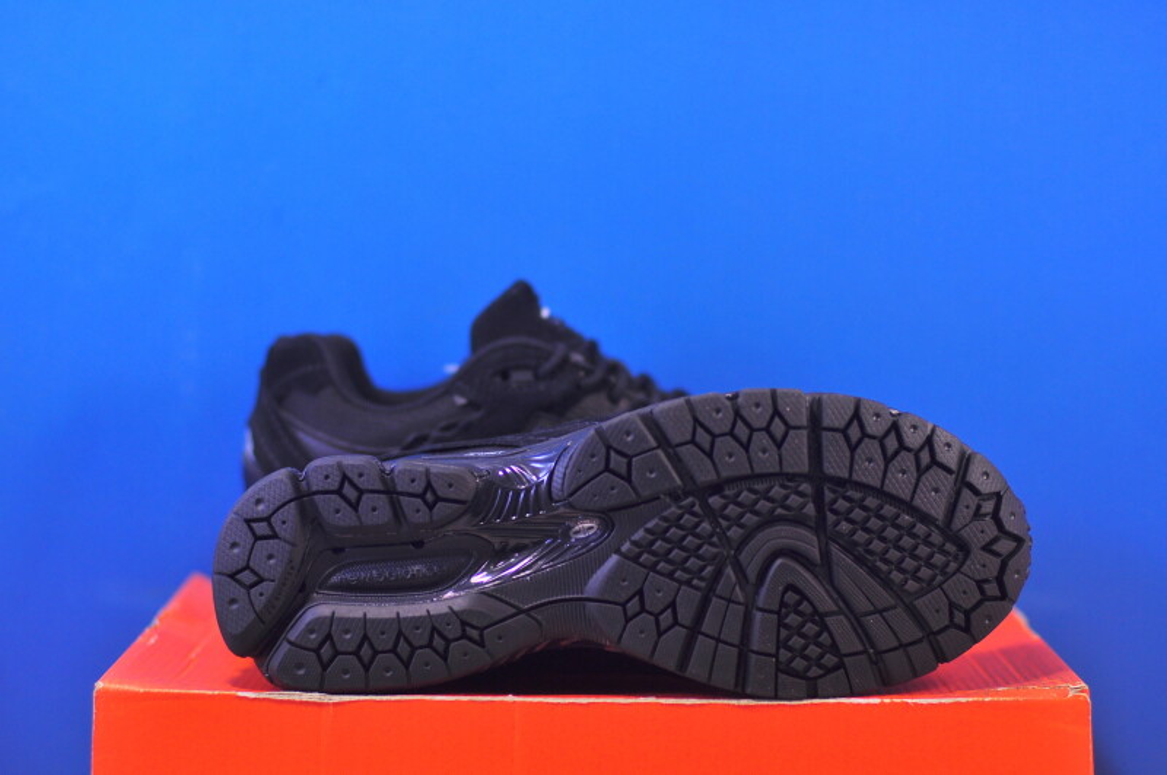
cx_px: 584
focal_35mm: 75
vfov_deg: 18.1
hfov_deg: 27.0
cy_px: 388
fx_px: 2428
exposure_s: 1/320
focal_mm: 50
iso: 250
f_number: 2.2
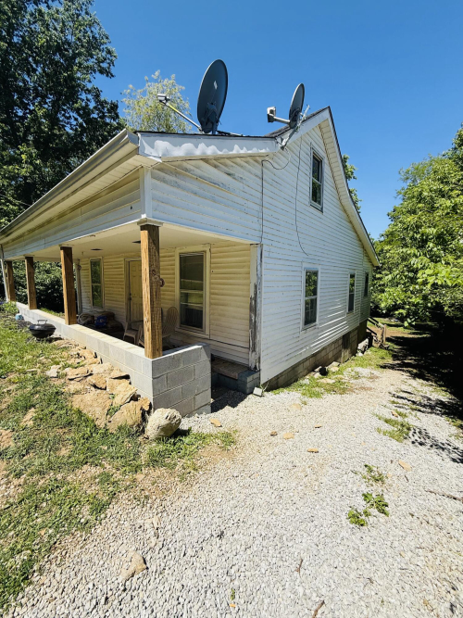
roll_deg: -1.9
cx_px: 232
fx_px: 250
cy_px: 309
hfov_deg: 85.7
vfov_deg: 102.1
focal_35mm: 14
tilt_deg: -4.8
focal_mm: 2.22
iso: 50
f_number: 2.2
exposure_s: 1/1497
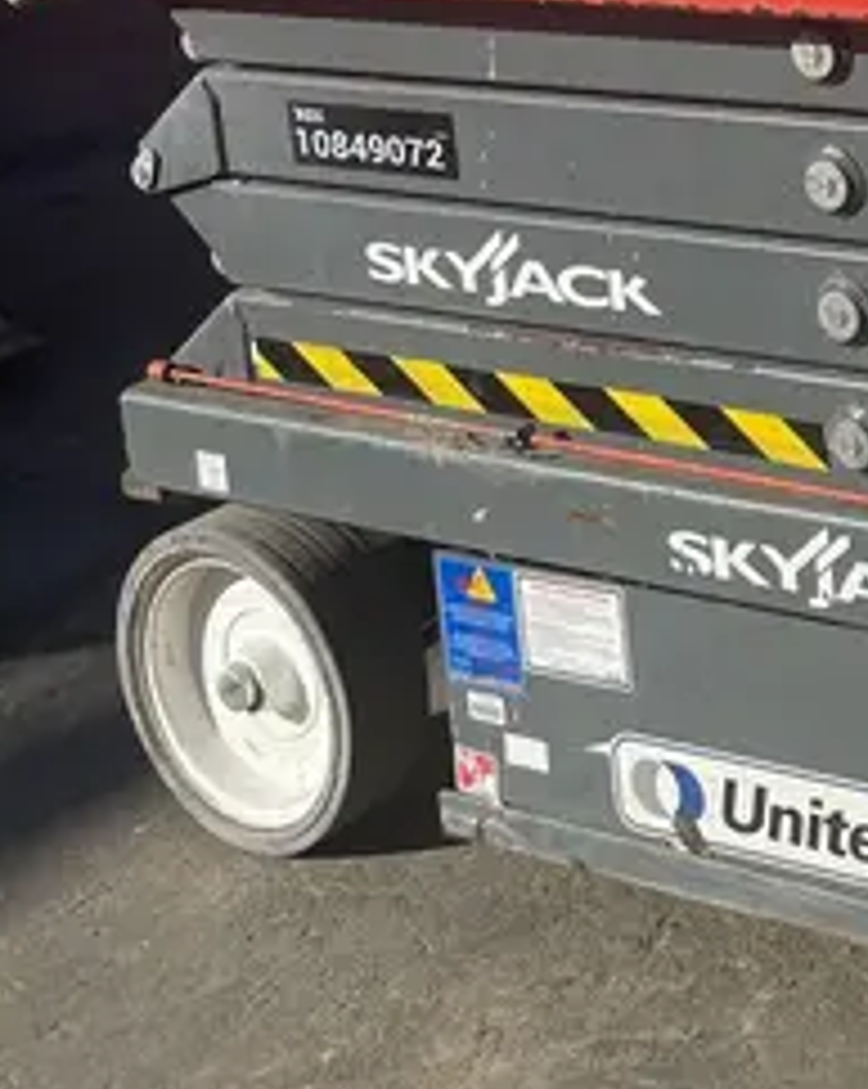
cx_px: 1120
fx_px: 2477
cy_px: -205
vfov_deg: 22.8
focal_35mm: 77
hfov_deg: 18.5
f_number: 1.6
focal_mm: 4.2
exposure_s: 1/4651
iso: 32
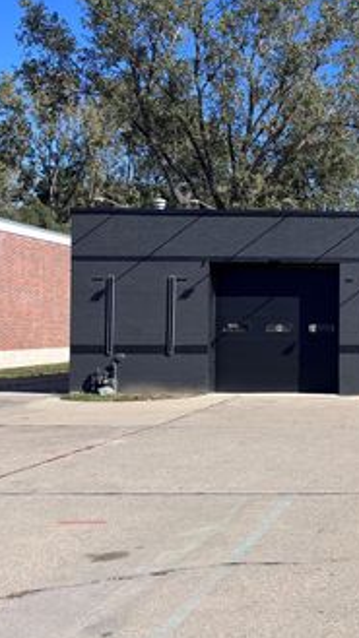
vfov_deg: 47.4
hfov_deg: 24.2
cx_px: 468
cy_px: 307
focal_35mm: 43
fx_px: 728
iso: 50
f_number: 1.6
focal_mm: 5.96
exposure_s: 1/2778
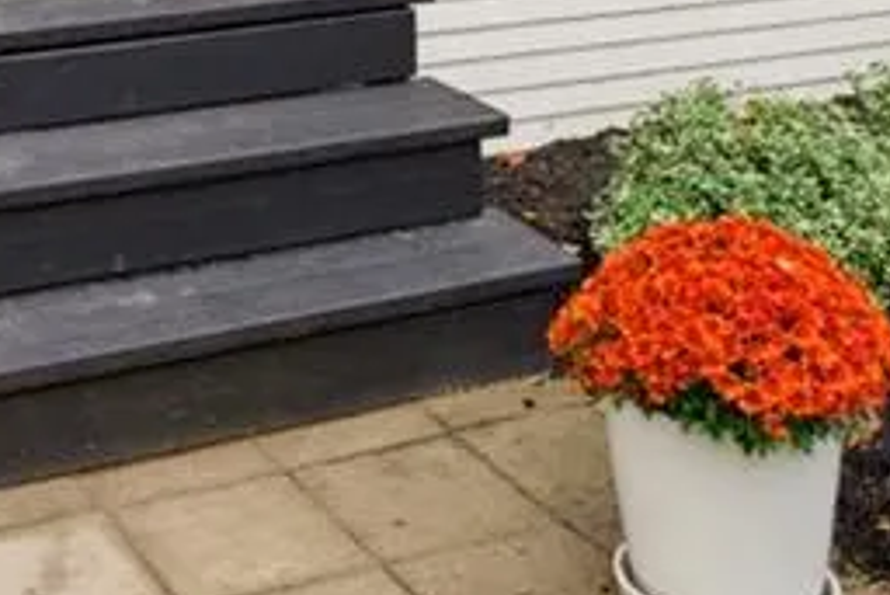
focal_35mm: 71
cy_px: -365
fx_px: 1751
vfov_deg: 16.9
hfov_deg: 27.6
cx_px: 104
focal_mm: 17.7
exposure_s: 1/50
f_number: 13
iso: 800
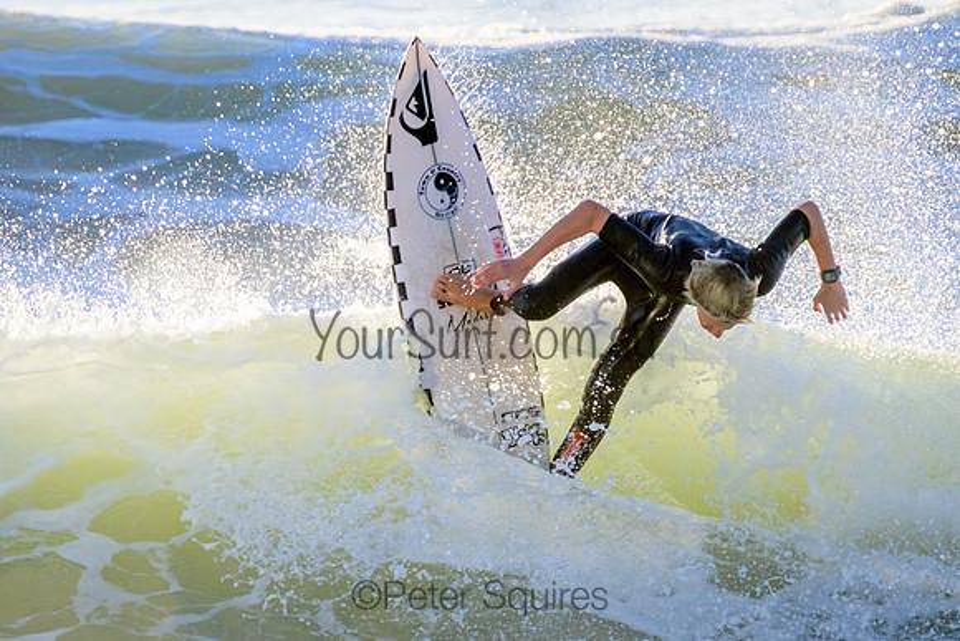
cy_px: 312
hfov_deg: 1.9
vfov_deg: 1.3
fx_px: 29286
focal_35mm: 1098
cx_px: 302
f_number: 11
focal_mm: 800
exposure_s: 1/1000
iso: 1100
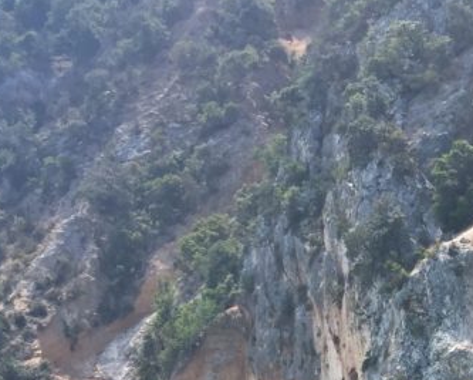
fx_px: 1219
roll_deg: +1.5
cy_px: 441
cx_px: 503
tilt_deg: +6.0
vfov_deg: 17.0
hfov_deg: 21.0
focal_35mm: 87
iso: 32
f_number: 2.2
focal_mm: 4.15
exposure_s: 1/1522
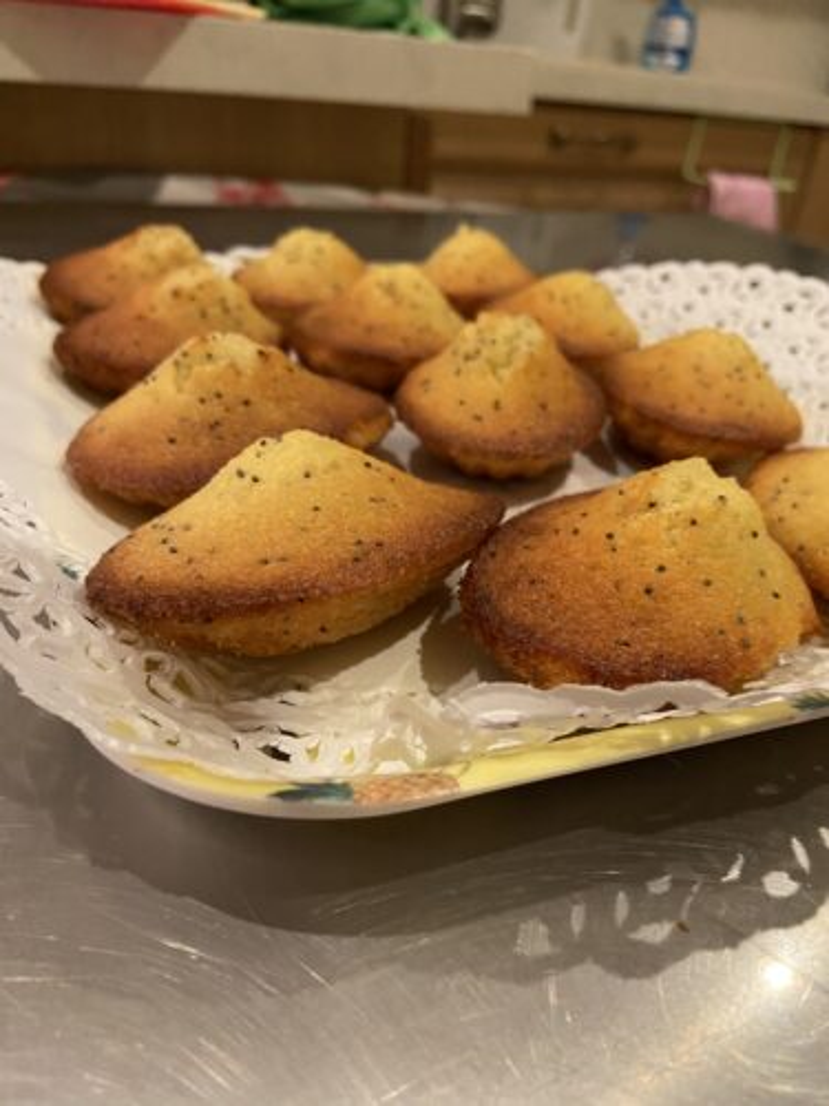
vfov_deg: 67.3
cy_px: 553
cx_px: 414
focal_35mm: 26
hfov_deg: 53.1
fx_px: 830
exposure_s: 1/33
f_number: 1.8
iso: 500
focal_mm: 4.25
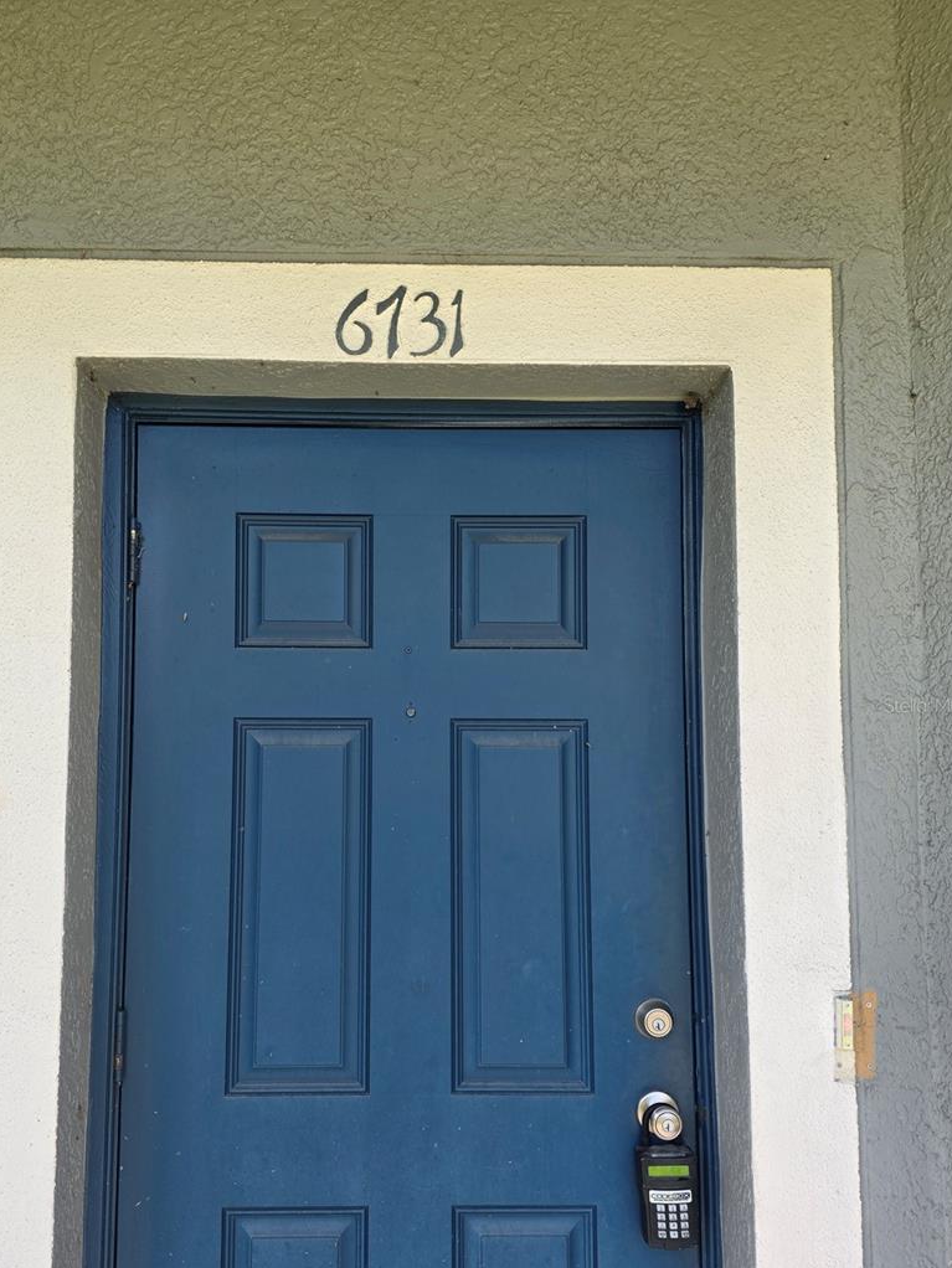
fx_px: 990
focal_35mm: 27
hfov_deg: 51.2
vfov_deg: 65.1
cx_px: 413
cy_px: 705
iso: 40
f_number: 1.7
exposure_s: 1/359
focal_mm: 6.25
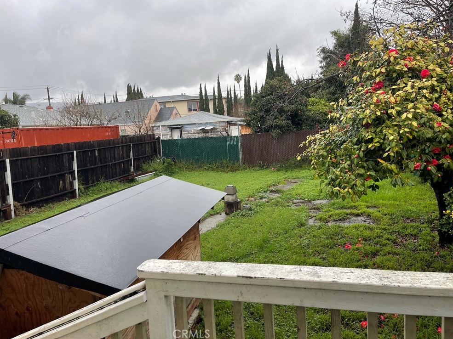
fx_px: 340
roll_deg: +3.0
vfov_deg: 53.0
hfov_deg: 67.3
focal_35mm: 26
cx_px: 228
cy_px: 164
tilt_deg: -7.1
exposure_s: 1/448
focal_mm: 5.1
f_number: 1.6
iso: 32
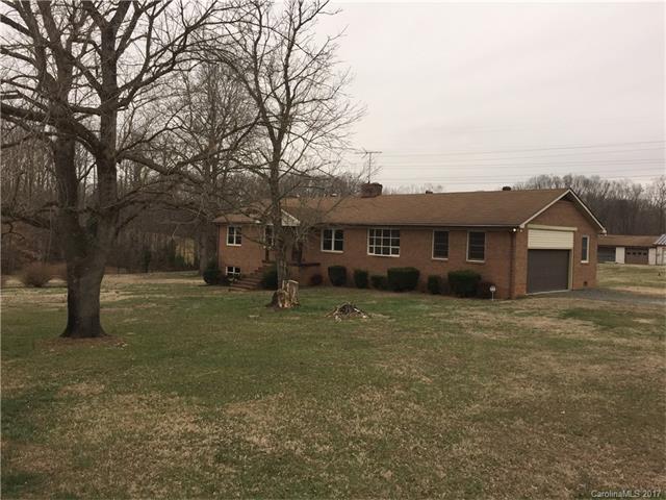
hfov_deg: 61.7
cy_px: 250
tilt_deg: -0.1
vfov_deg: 48.2
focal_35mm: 29
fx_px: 558
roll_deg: -2.0
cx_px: 333
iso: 40
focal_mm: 4.15
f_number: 2.2
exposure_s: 1/719
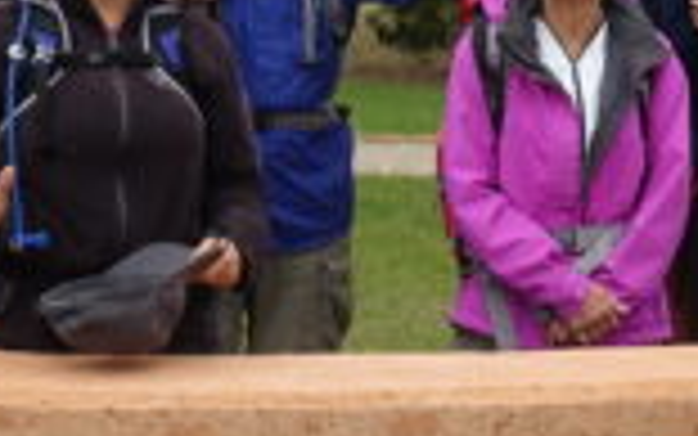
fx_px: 2226
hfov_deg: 17.6
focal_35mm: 117
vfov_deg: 11.1
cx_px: 590
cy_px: 52
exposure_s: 1/160
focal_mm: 8.8
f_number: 5.6
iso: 125
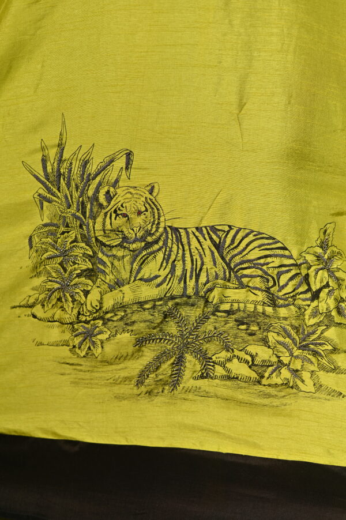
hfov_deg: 27.0
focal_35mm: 50
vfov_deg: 39.6
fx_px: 722
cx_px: 173
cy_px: 260
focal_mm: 50
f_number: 2.8
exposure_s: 1/320
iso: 125
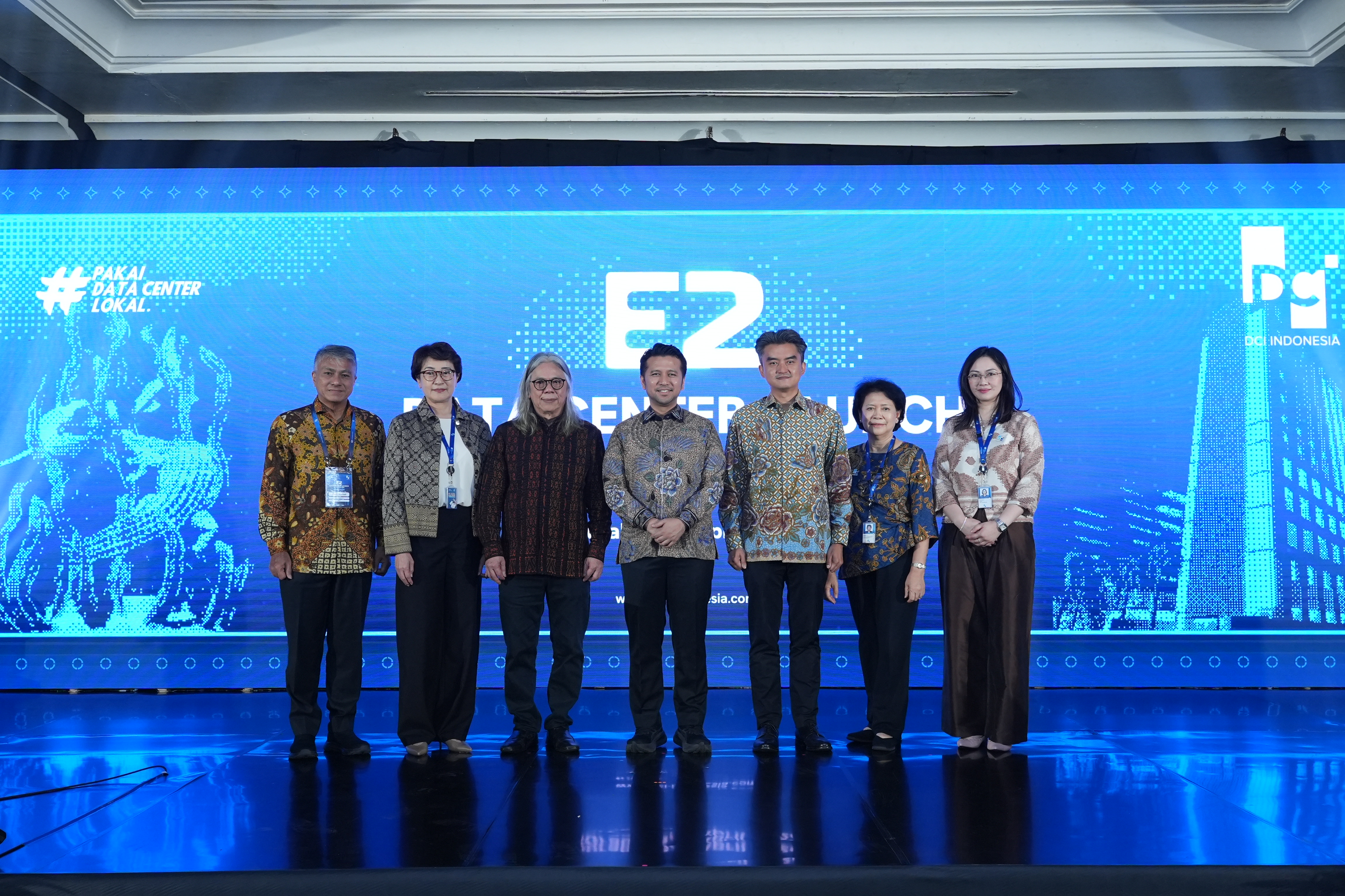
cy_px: 448
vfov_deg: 36.9
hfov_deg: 53.1
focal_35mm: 36
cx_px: 672
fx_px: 1345
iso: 1600
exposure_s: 1/200
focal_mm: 24
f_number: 4
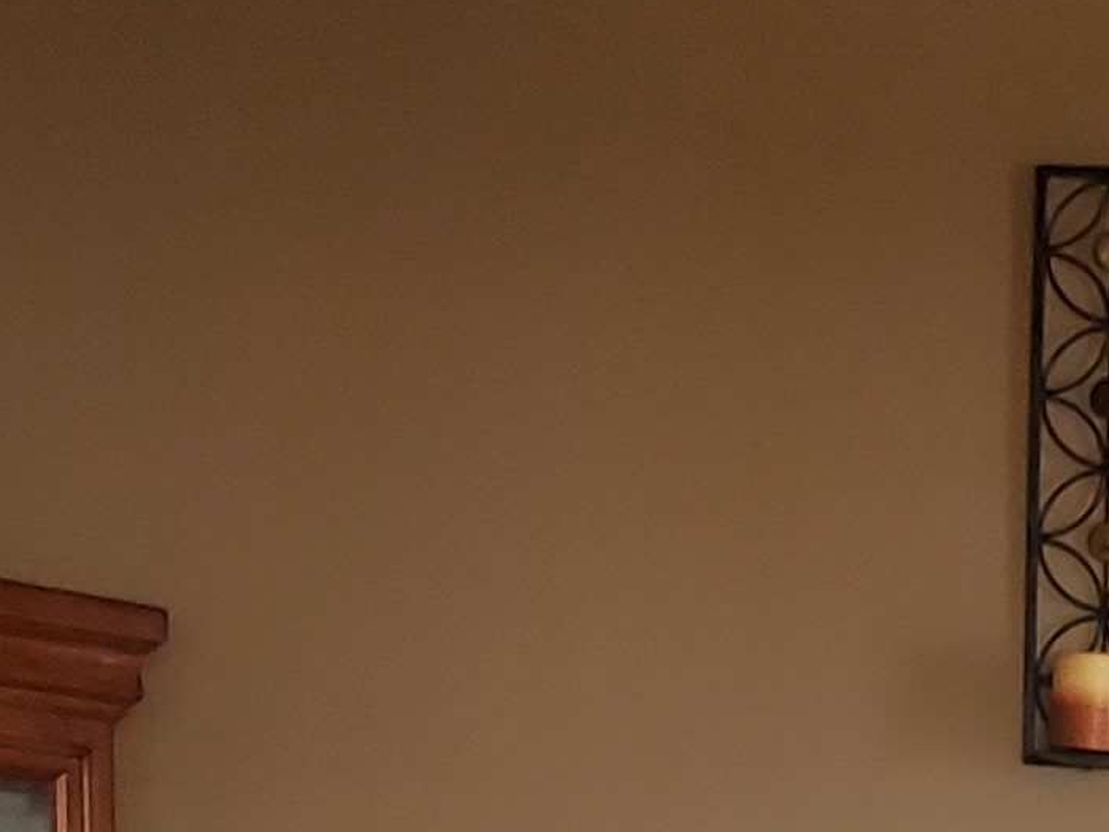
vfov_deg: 9.1
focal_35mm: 150
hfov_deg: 12.4
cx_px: 1799
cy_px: 1874
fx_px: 4805
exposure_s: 1/40
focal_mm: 4.3
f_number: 2.4
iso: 400
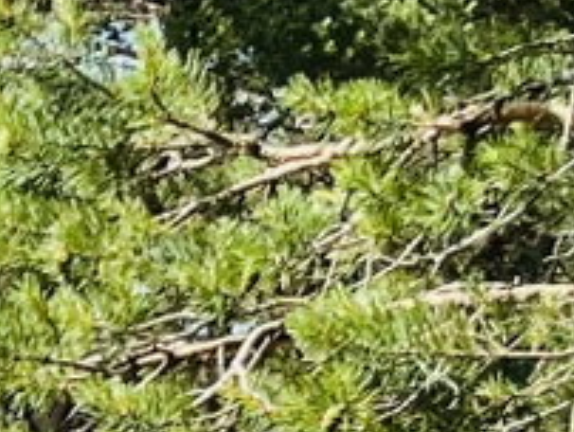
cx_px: -716
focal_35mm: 185
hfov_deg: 9.7
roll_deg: -1.0
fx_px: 3071
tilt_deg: -4.8
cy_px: 520
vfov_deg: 8.0
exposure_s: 1/2410
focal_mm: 5.1
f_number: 1.6
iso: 50
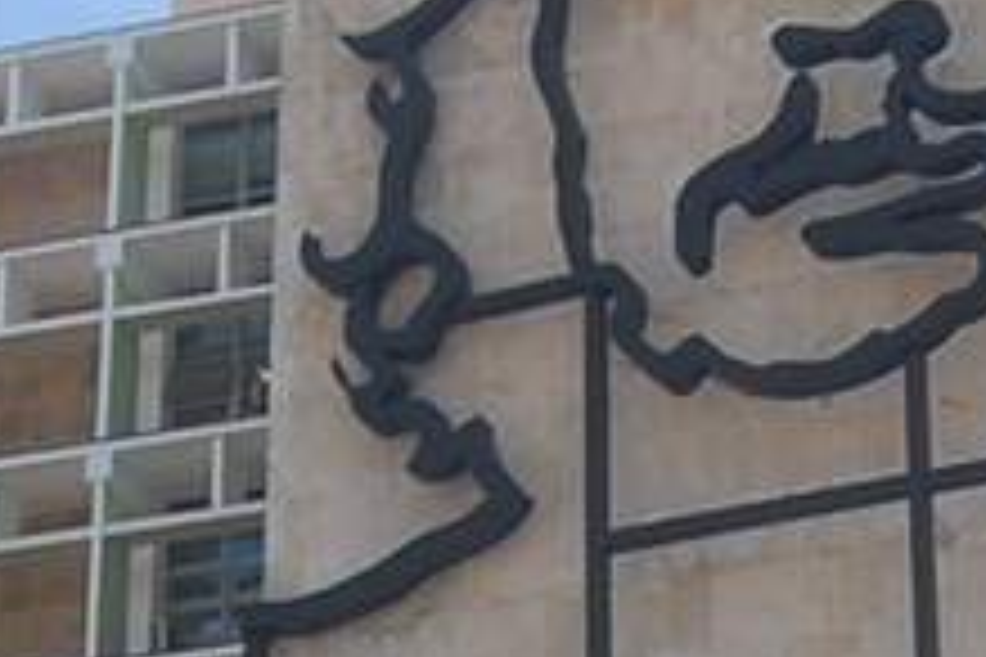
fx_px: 3451
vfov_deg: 10.8
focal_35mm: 126
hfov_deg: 15.6
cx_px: 1193
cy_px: 704
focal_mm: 18
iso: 200
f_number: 8
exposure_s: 1/250
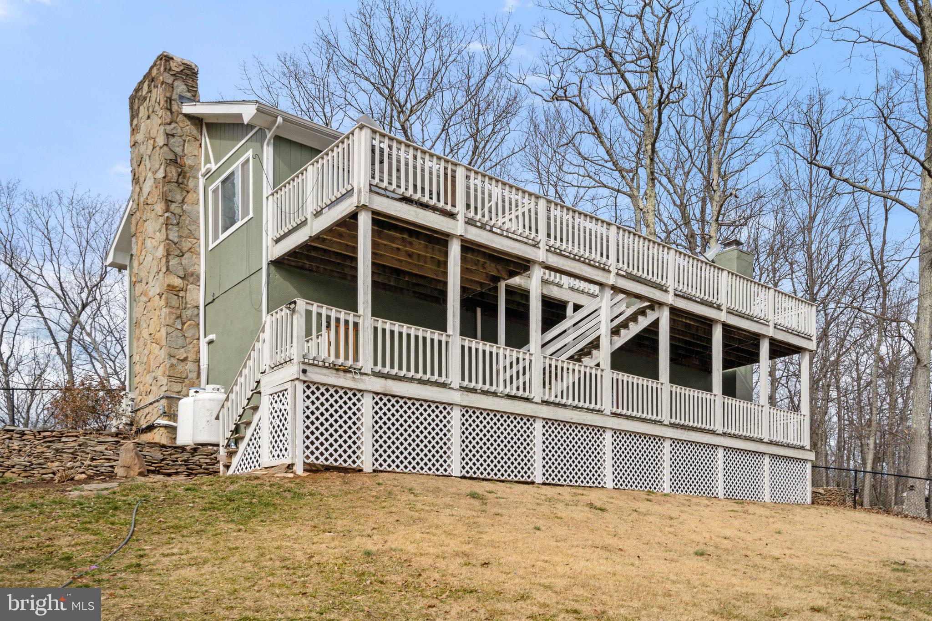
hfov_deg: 61.9
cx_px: 466
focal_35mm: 30
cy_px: 310
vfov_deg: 43.6
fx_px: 777
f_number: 13
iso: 250
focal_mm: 30
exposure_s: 1/320
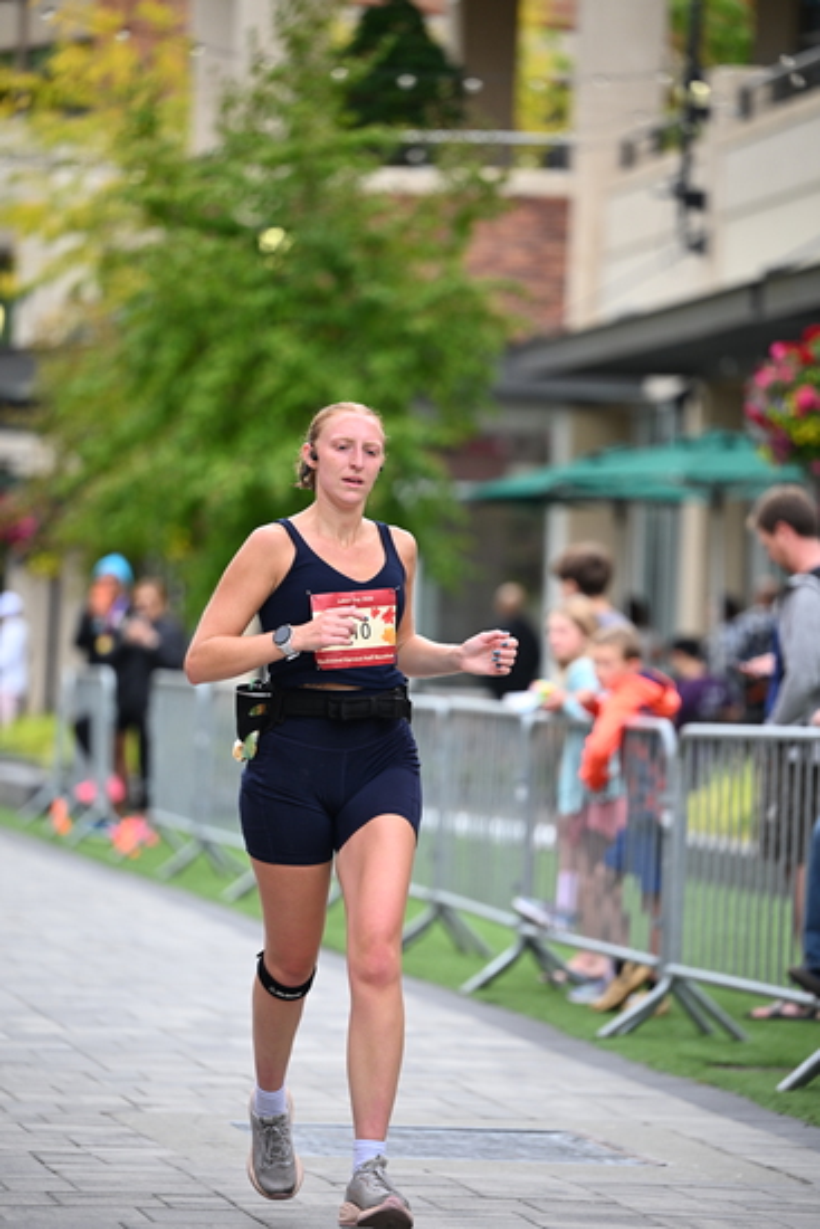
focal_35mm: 155
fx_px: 5292
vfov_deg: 13.2
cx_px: 410
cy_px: 614
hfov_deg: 8.9
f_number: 2.8
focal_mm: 155
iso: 640
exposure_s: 1/2000
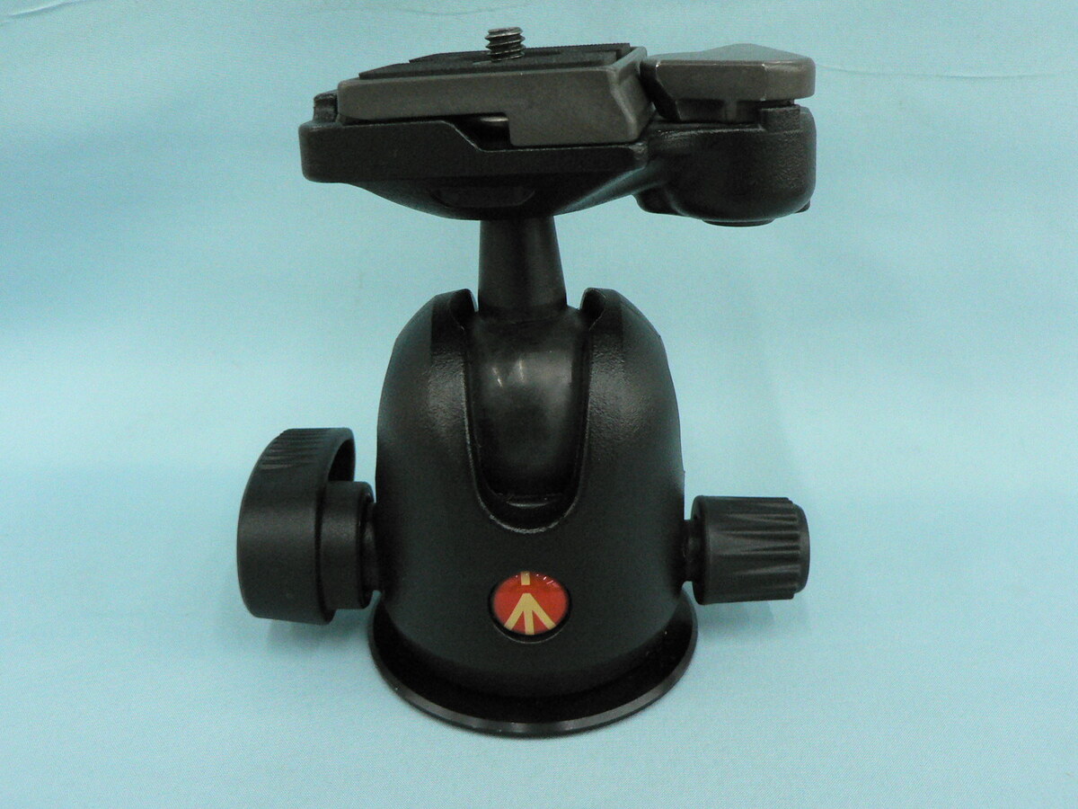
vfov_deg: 39.7
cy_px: 404
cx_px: 539
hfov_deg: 51.4
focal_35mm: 36
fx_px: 1121
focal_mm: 6
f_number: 4.5
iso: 400
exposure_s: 1/60
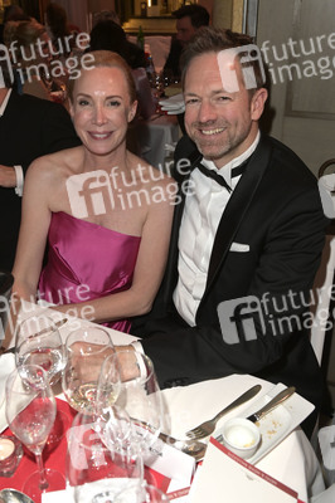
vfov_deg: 58.8
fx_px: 447
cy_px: 252
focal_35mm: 32
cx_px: 168
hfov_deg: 41.0
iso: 1000
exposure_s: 1/100
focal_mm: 32
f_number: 5.6
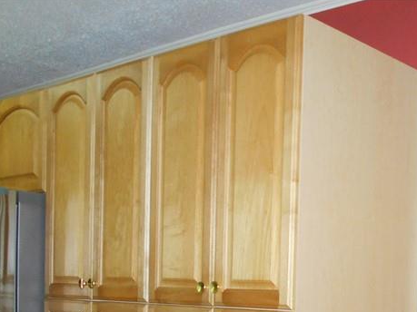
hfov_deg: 32.4
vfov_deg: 23.6
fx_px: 699
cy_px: 346
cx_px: 333
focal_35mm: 58
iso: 320
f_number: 3.2
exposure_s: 1/25
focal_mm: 4.6
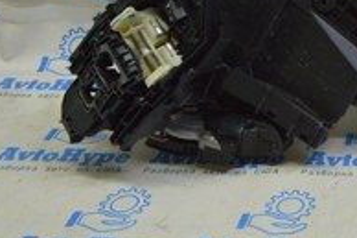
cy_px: -130
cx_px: 548
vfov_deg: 13.0
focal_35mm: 99
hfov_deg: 18.2
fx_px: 981
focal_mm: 20
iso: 400
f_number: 5.6
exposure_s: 1/25
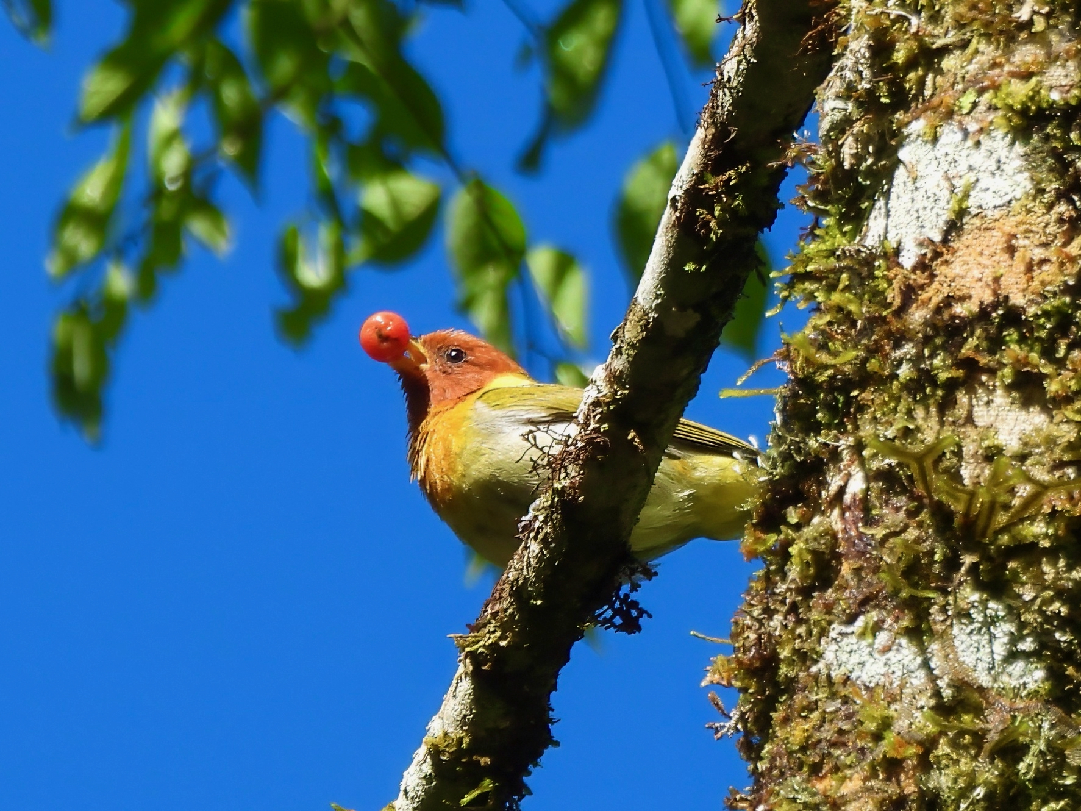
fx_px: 12492
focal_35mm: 400
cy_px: 406
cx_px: 540
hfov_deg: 5.0
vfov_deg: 3.7
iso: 100
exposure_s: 1/320
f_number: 5
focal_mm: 71.4
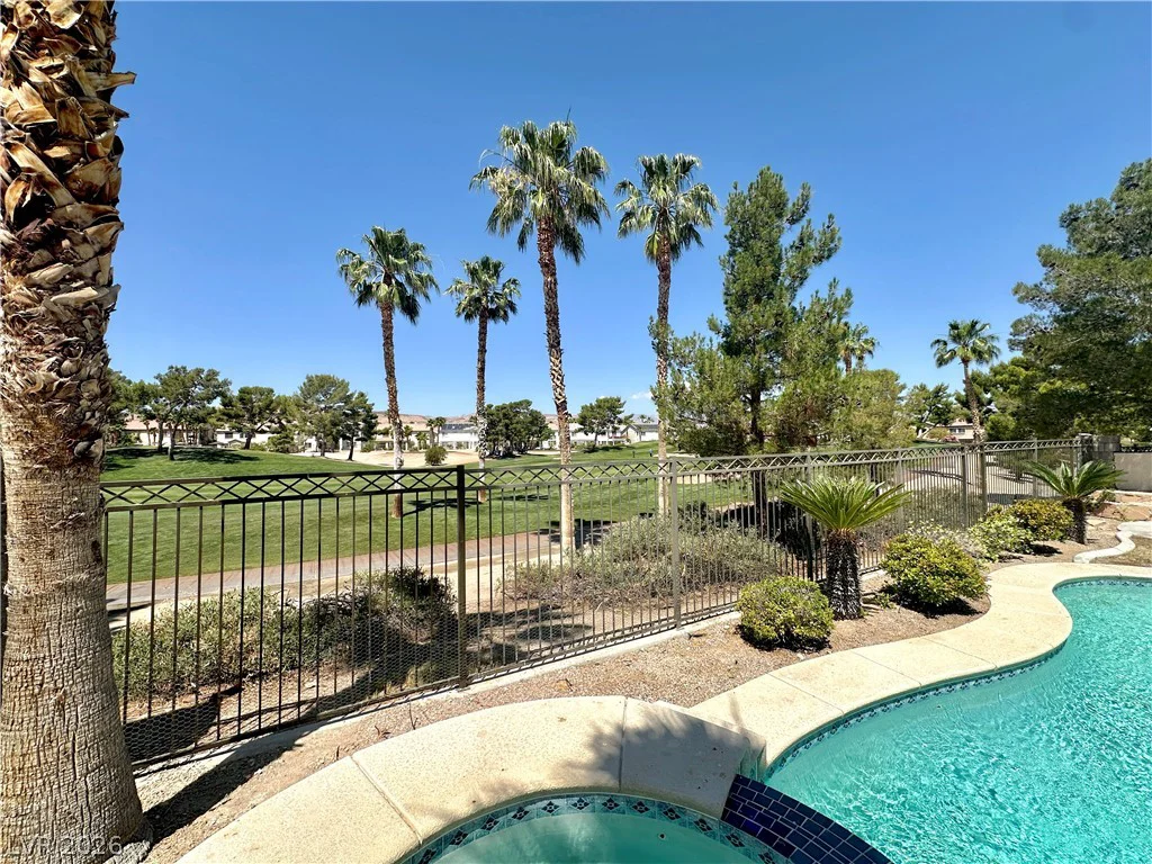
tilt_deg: +1.8
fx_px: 466
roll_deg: +0.9
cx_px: 576
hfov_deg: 102.1
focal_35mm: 14
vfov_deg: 85.7
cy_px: 432
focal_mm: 2.22
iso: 40
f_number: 2.2
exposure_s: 1/1949
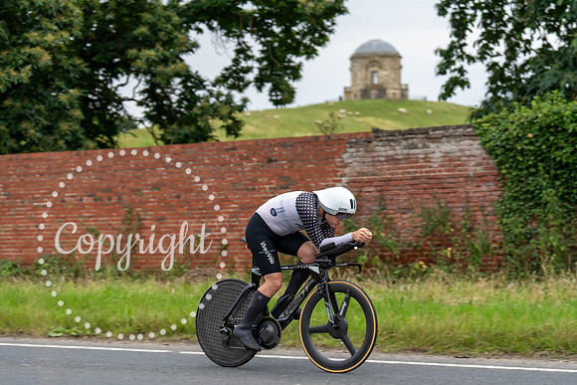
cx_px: 258
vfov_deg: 15.5
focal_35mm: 88
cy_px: 213
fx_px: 1416
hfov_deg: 23.0
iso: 1000
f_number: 3.2
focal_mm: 80
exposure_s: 1/640
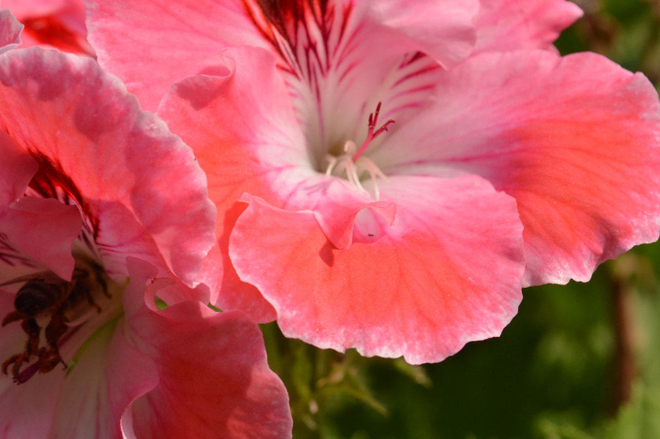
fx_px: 2396
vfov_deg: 10.4
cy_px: 330
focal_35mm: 131
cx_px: 152
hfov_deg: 15.6
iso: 200
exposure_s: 1/250
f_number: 11
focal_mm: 55
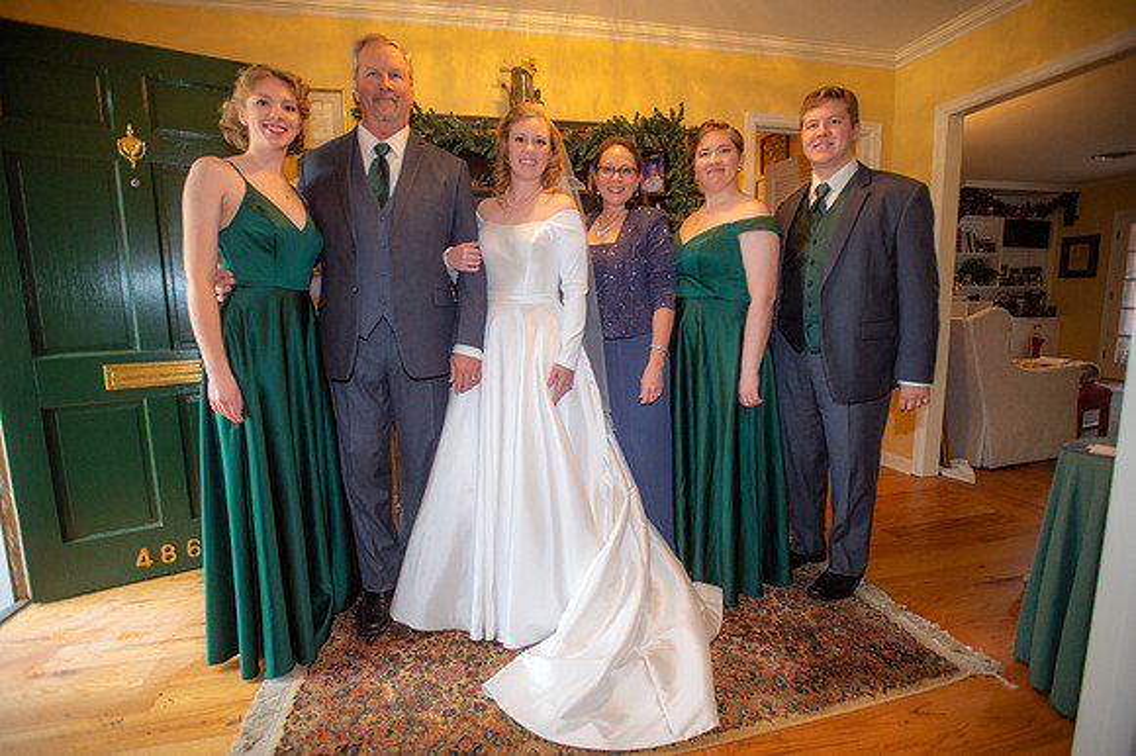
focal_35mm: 17
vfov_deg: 70.4
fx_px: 536
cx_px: 568
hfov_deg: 93.3
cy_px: 378
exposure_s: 1/100
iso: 1250
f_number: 3.2
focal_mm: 17
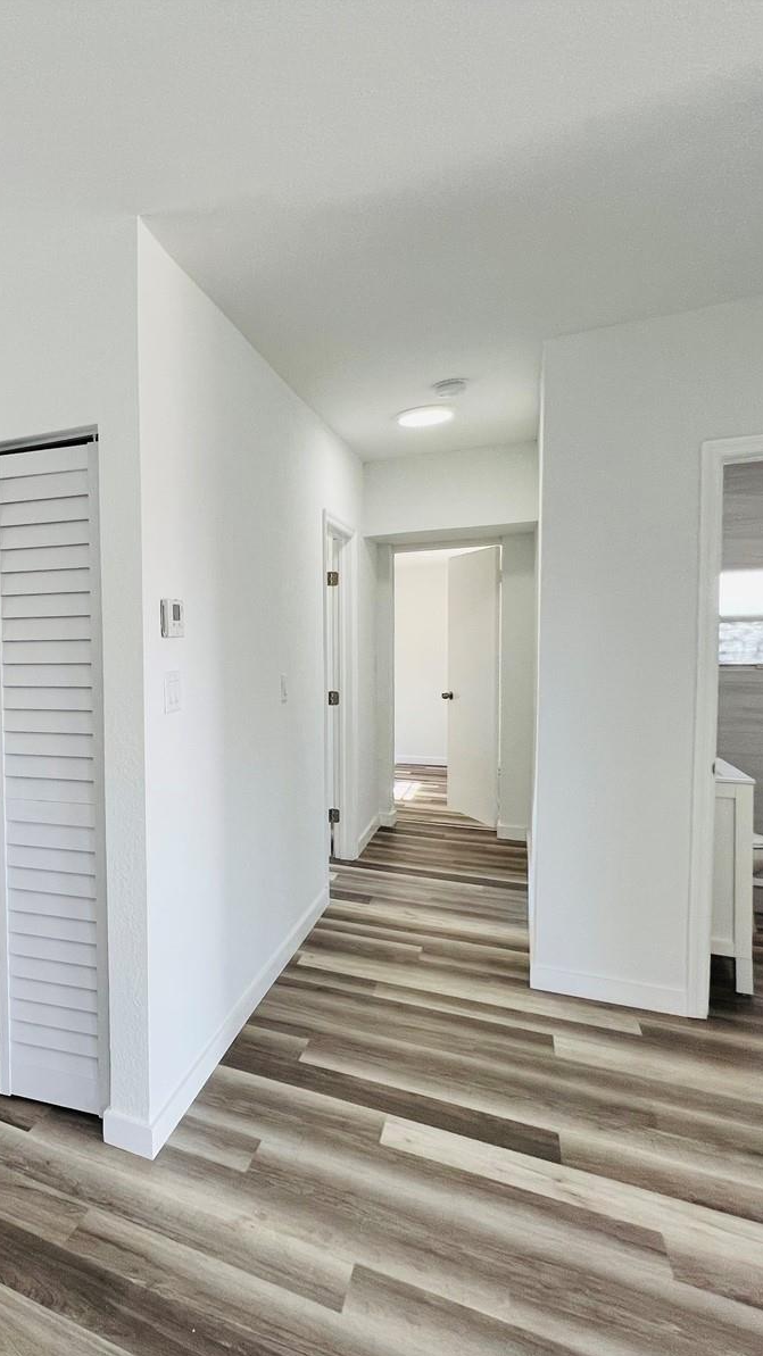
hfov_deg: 51.6
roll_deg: +1.7
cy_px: 679
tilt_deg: -3.1
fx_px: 683
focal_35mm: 19
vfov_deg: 89.6
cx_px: 78
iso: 80
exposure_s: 1/121
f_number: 1.8
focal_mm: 1.57
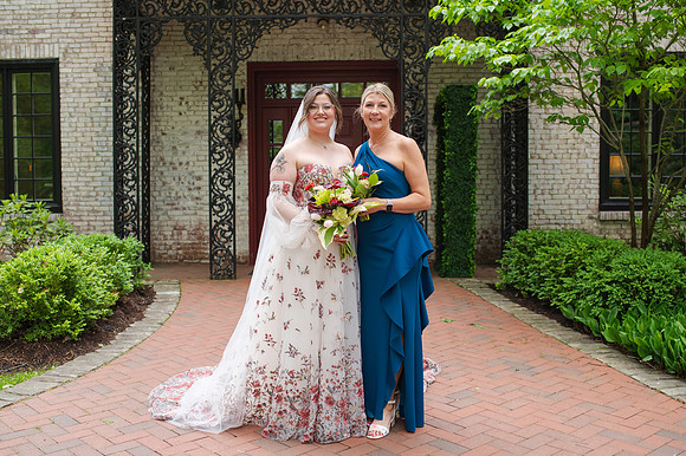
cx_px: 333
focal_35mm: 40
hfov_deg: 48.0
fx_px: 770
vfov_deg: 33.0
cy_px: 224
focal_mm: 35
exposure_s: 1/320
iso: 110
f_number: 3.2
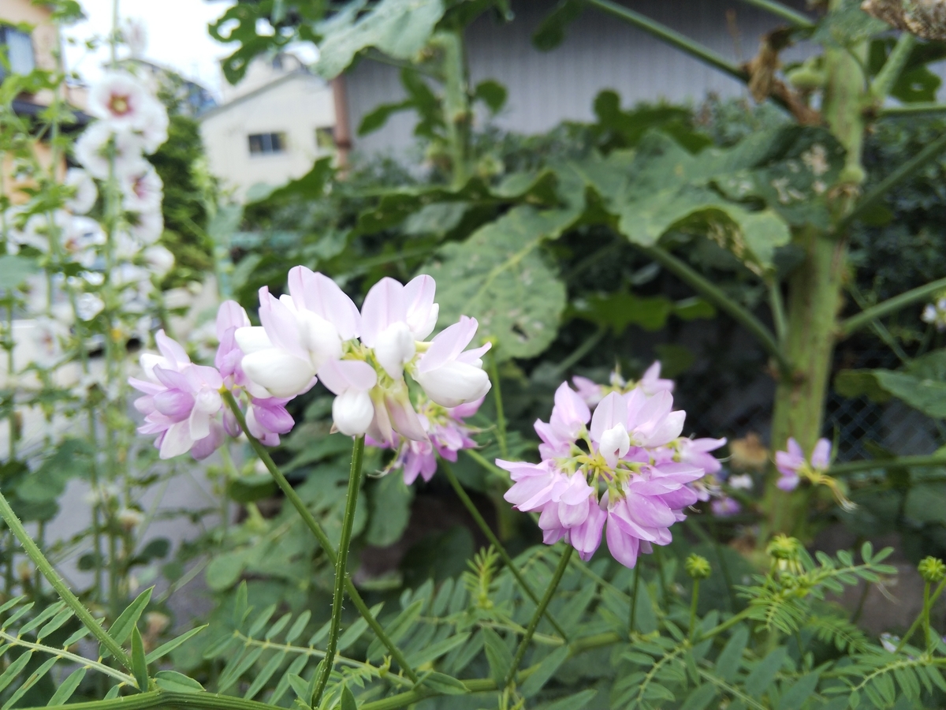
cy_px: 355
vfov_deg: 54.9
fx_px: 683
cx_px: 473
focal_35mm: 25
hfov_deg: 69.4
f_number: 2.2
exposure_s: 1/135
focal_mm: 3.4
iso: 32
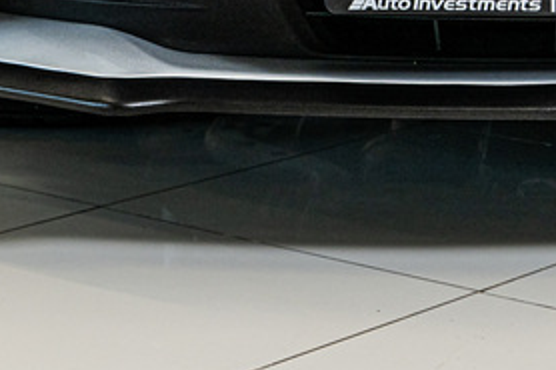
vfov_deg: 8.8
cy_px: -256
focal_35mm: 151
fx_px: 2331
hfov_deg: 13.4
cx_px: 571
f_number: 4.5
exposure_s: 1/160
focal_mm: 41
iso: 400
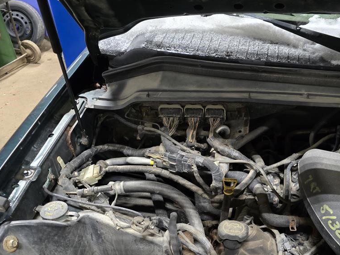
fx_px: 383
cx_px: 228
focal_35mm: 39
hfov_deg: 47.1
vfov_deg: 36.1
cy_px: 185
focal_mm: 6.3
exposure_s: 1/60
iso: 1000
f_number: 1.7
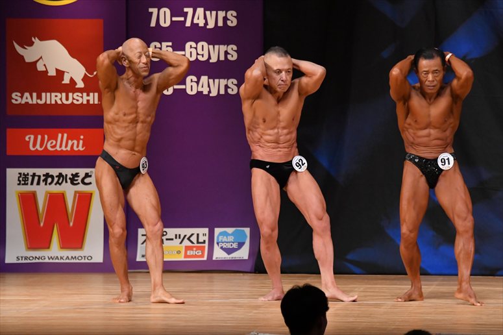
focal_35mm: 285
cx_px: 252
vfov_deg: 4.8
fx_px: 3980
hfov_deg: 7.2
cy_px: 168
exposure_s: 1/400
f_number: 5.6
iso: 4000
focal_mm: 190
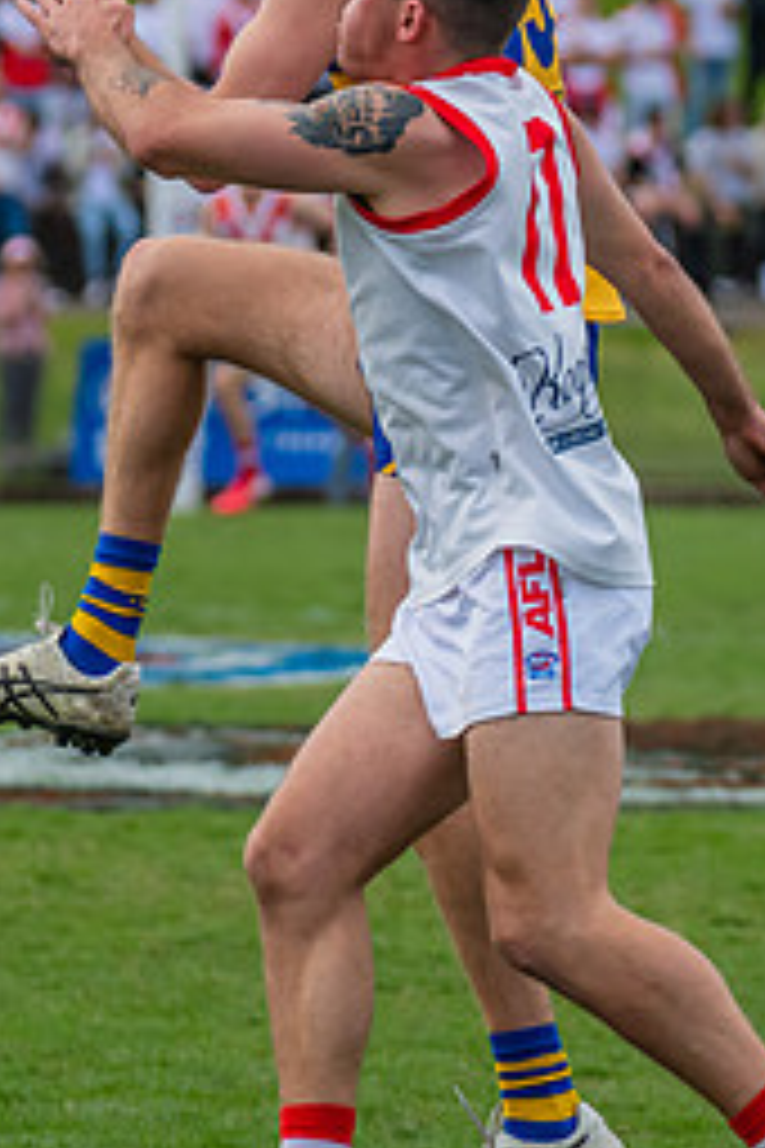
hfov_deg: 2.3
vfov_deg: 3.4
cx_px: 601
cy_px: 388
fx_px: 19442
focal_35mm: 610
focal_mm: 210
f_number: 5.6
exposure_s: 1/1600
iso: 800
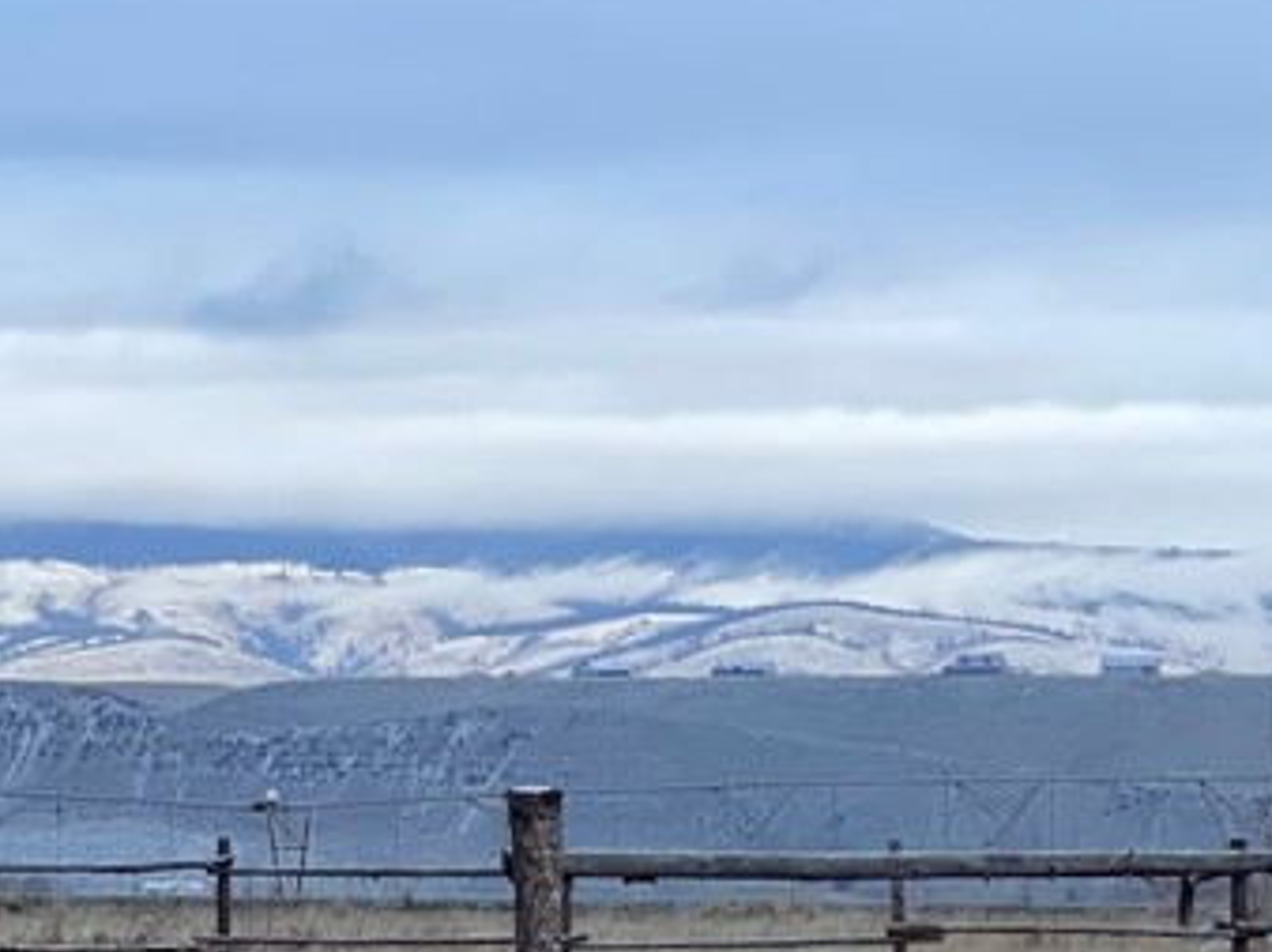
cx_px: 358
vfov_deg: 7.6
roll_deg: +0.6
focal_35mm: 194
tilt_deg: -0.8
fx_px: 7124
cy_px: 937
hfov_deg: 10.2
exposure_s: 1/258
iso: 20
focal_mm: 7.5
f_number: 2.2
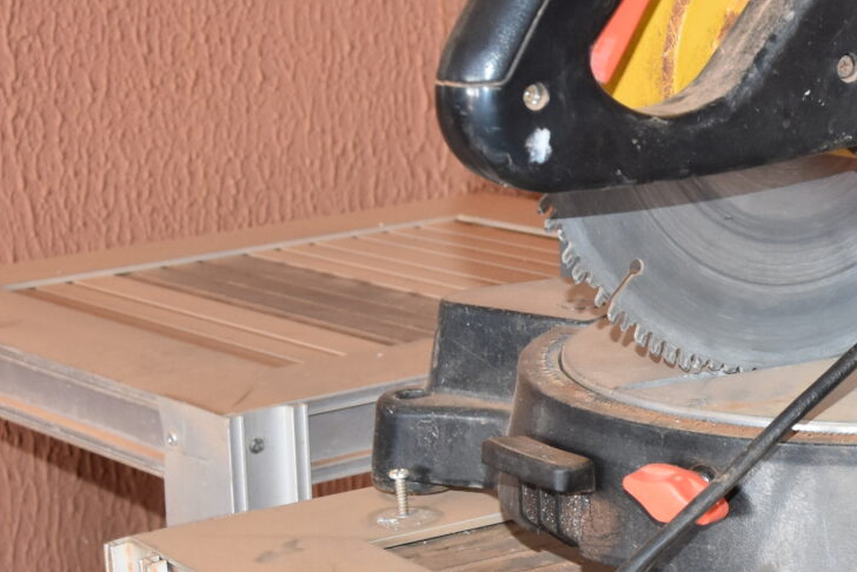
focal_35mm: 116
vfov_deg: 11.8
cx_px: 819
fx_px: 2762
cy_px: 387
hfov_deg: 17.3
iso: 800
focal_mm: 22
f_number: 5
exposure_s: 1/100
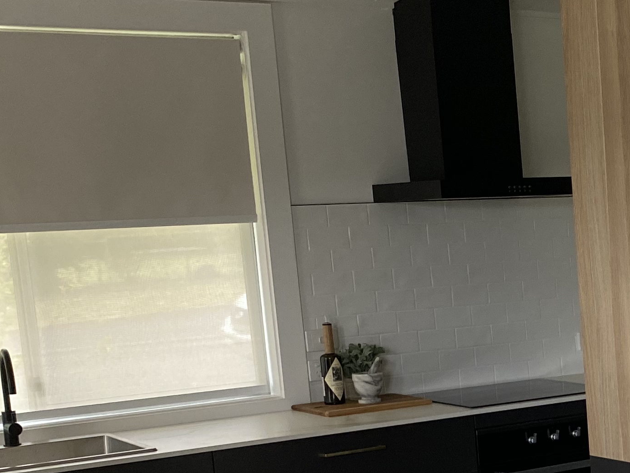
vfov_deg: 18.9
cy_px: 456
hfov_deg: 23.9
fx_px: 1384
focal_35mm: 76
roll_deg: +3.0
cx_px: 700
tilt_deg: -10.8
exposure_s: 1/121
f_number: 1.8
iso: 125
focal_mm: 4.25
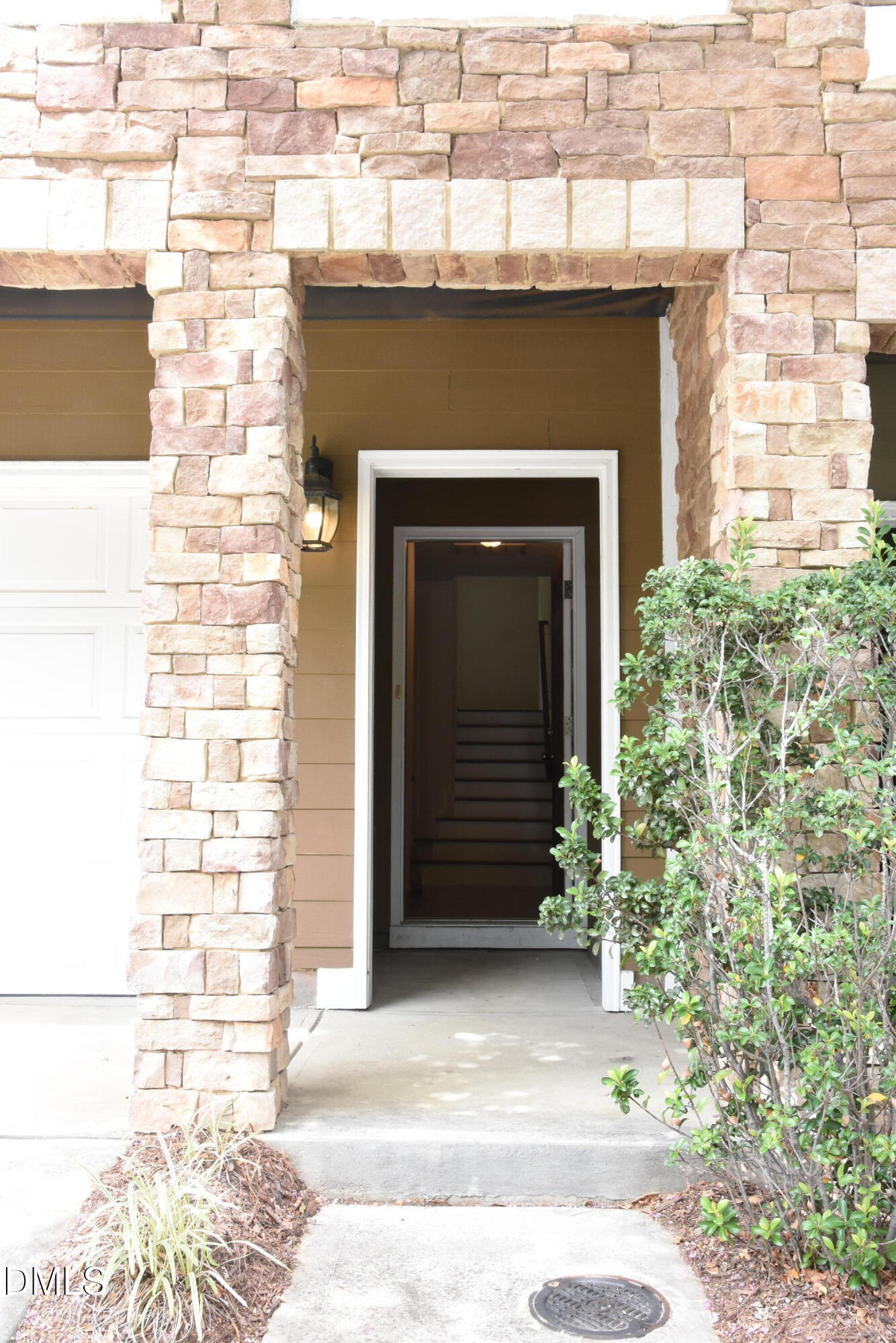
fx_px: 1343
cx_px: 448
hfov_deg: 36.9
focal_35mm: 36
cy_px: 672
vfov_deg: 53.1
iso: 800
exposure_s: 1/100
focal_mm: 24
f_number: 11
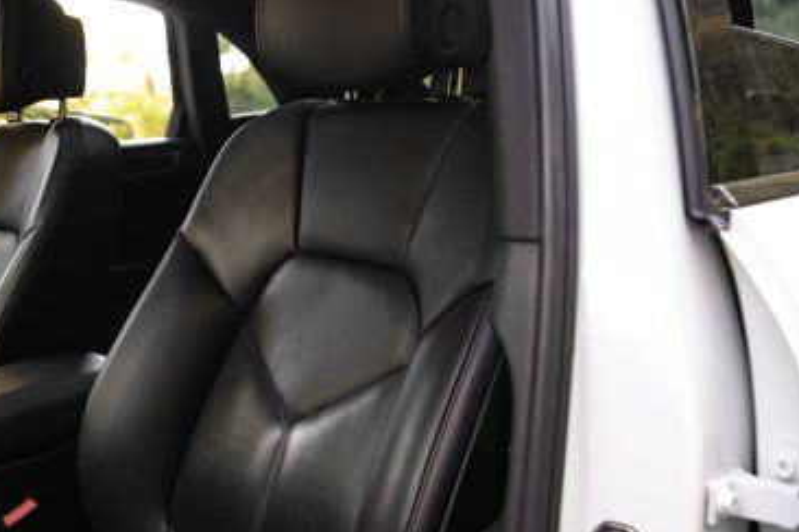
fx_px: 932
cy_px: 271
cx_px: 179
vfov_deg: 31.9
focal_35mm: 42
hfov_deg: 44.5
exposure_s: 1/160
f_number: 3.2
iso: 1000
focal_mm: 24
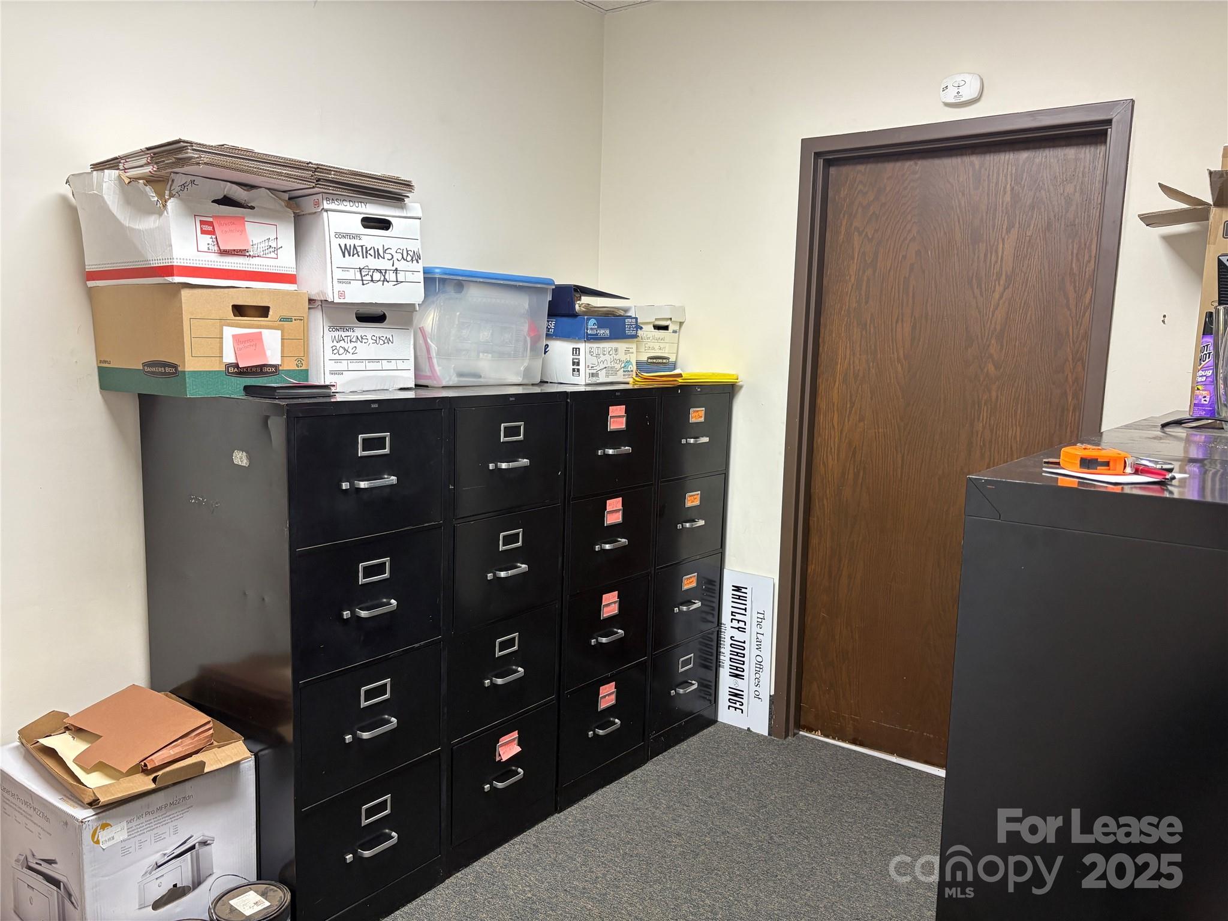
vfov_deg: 53.1
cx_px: 614
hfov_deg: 67.3
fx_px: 922
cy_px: 460
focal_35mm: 26
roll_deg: -1.0
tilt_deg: -8.3
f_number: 1.6
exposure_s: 1/60
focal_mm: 5.96
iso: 125
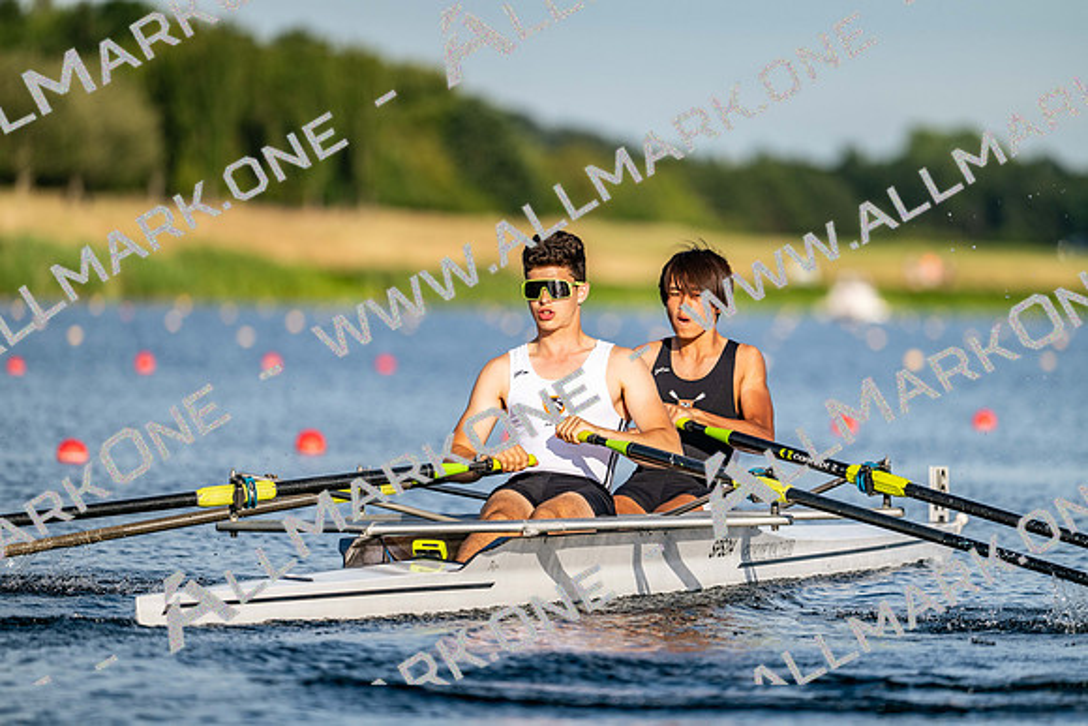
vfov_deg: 3.4
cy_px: 363
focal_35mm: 400
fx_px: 12091
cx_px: 544
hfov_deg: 5.2
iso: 250
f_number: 4.5
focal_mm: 400
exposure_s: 1/2500
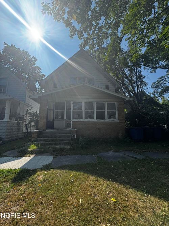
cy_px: 113
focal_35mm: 14
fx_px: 91
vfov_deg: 102.1
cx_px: 84
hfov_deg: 85.7
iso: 50
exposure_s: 1/910
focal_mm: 2.22
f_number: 2.2
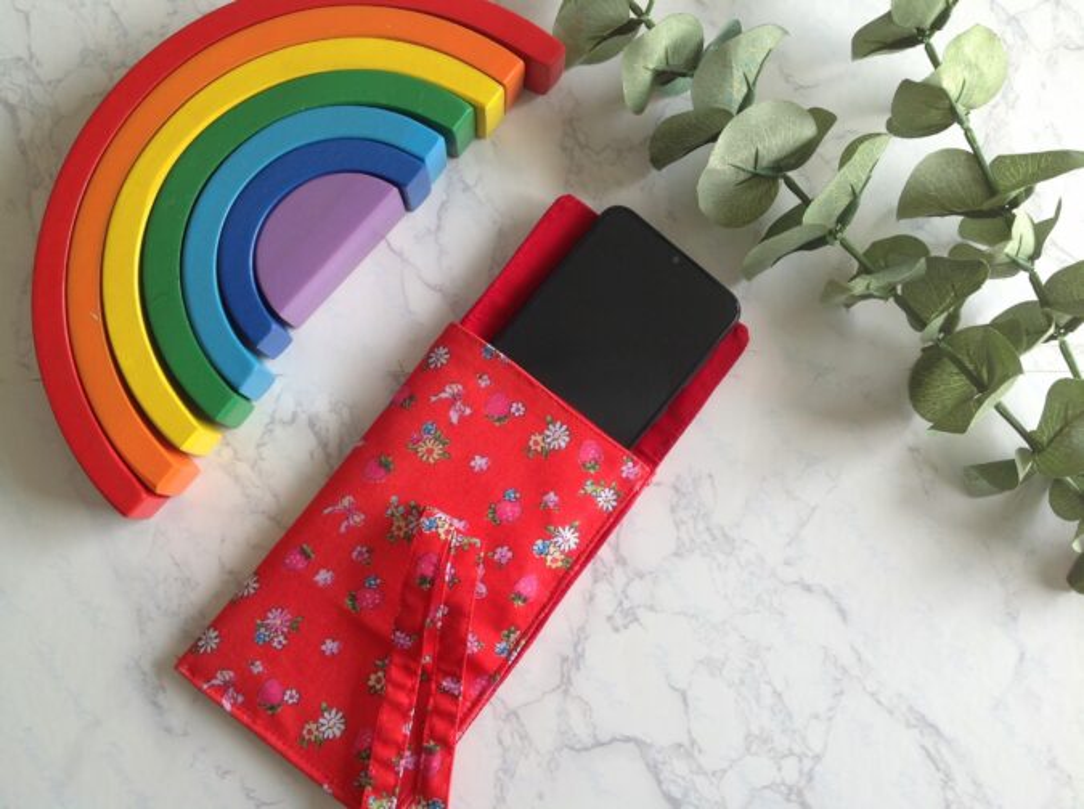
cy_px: 404
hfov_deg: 52.7
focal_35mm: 35
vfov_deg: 40.6
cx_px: 542
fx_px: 1094
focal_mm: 4.28
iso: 50
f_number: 2.4
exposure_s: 1/124
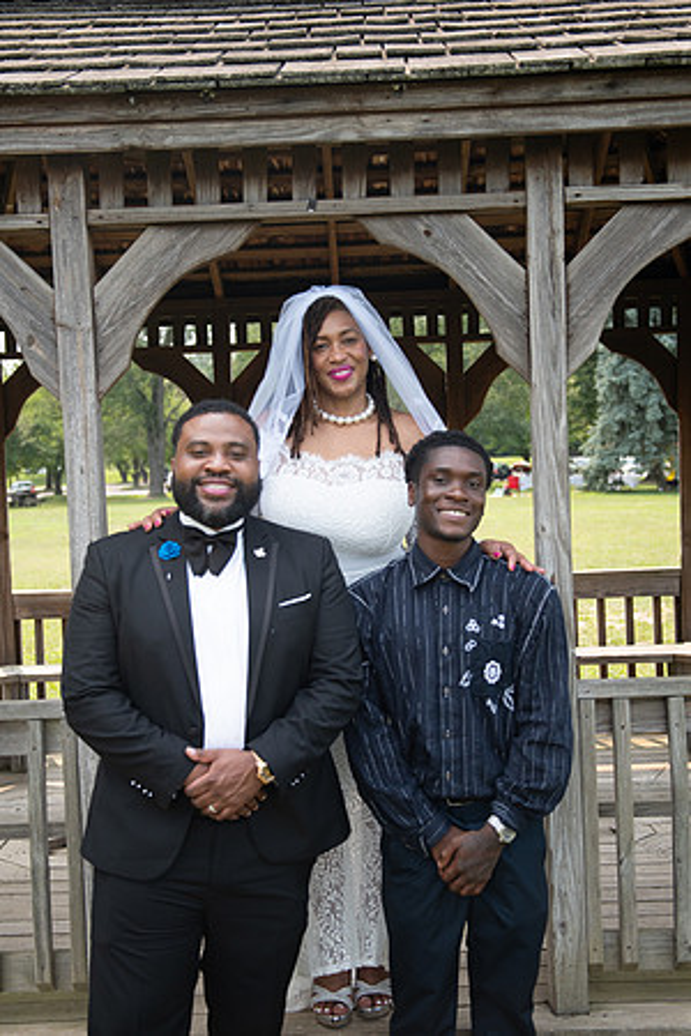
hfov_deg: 26.0
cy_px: 518
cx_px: 346
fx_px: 1497
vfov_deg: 38.2
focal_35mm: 52
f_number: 4.6
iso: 800
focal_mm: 50
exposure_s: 1/1600
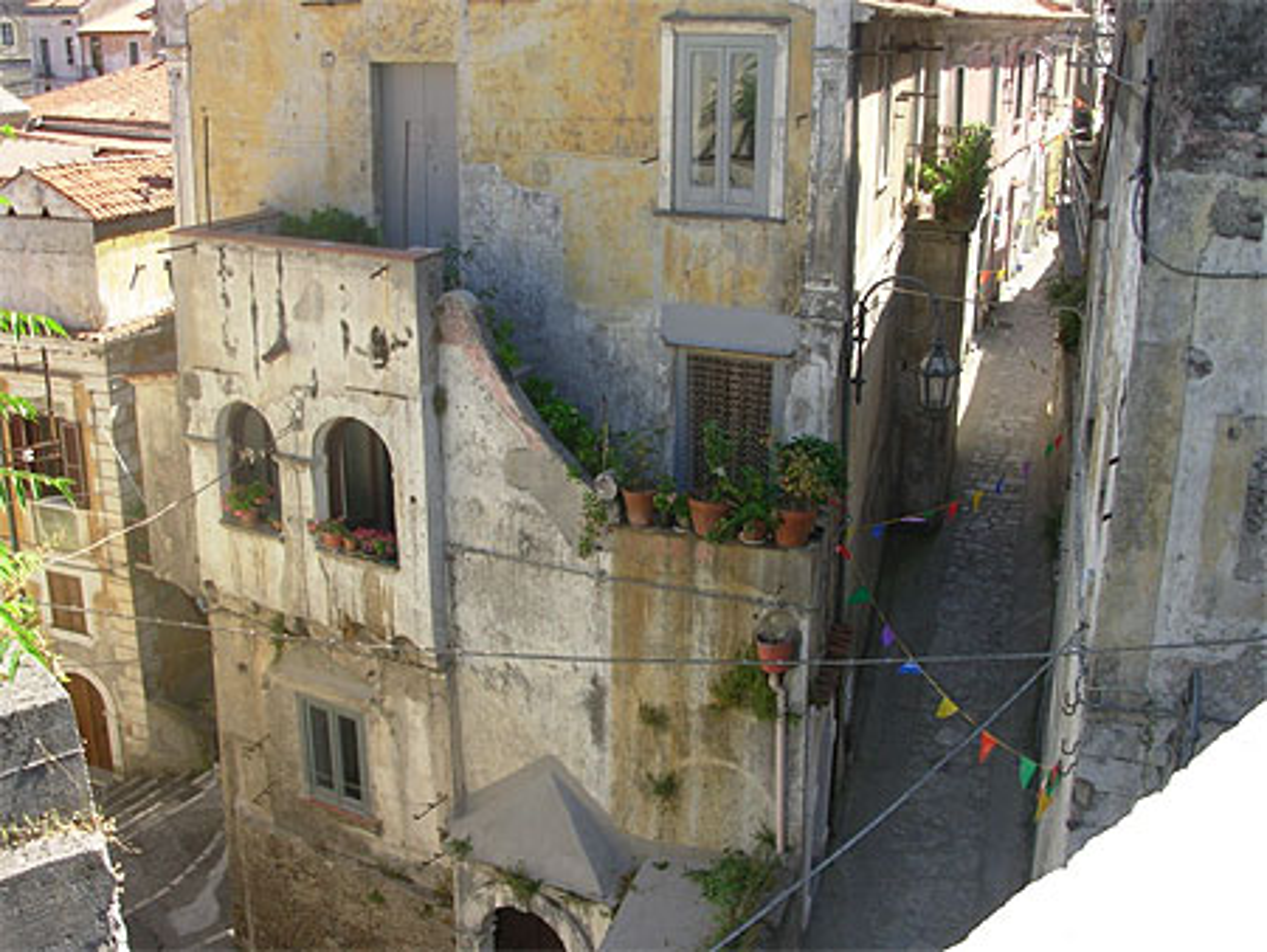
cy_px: 476
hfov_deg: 49.0
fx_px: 1392
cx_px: 634
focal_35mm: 38
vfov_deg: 37.8
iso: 50
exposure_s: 1/332
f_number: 2.9
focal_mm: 6.3
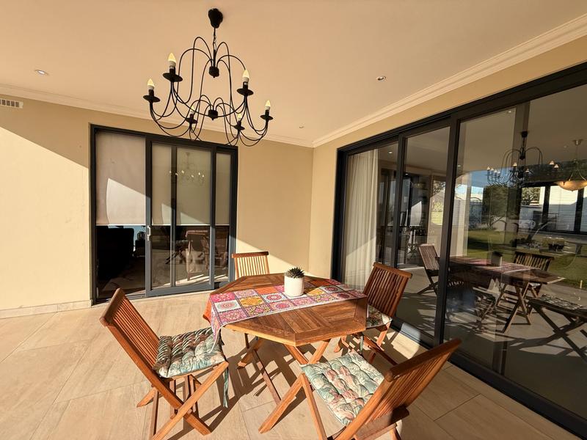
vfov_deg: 85.7
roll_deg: -3.3
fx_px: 237
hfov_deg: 102.1
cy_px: 220
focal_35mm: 14
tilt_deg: -1.4
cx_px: 294
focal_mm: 2.22
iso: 64
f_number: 2.2
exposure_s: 1/1033
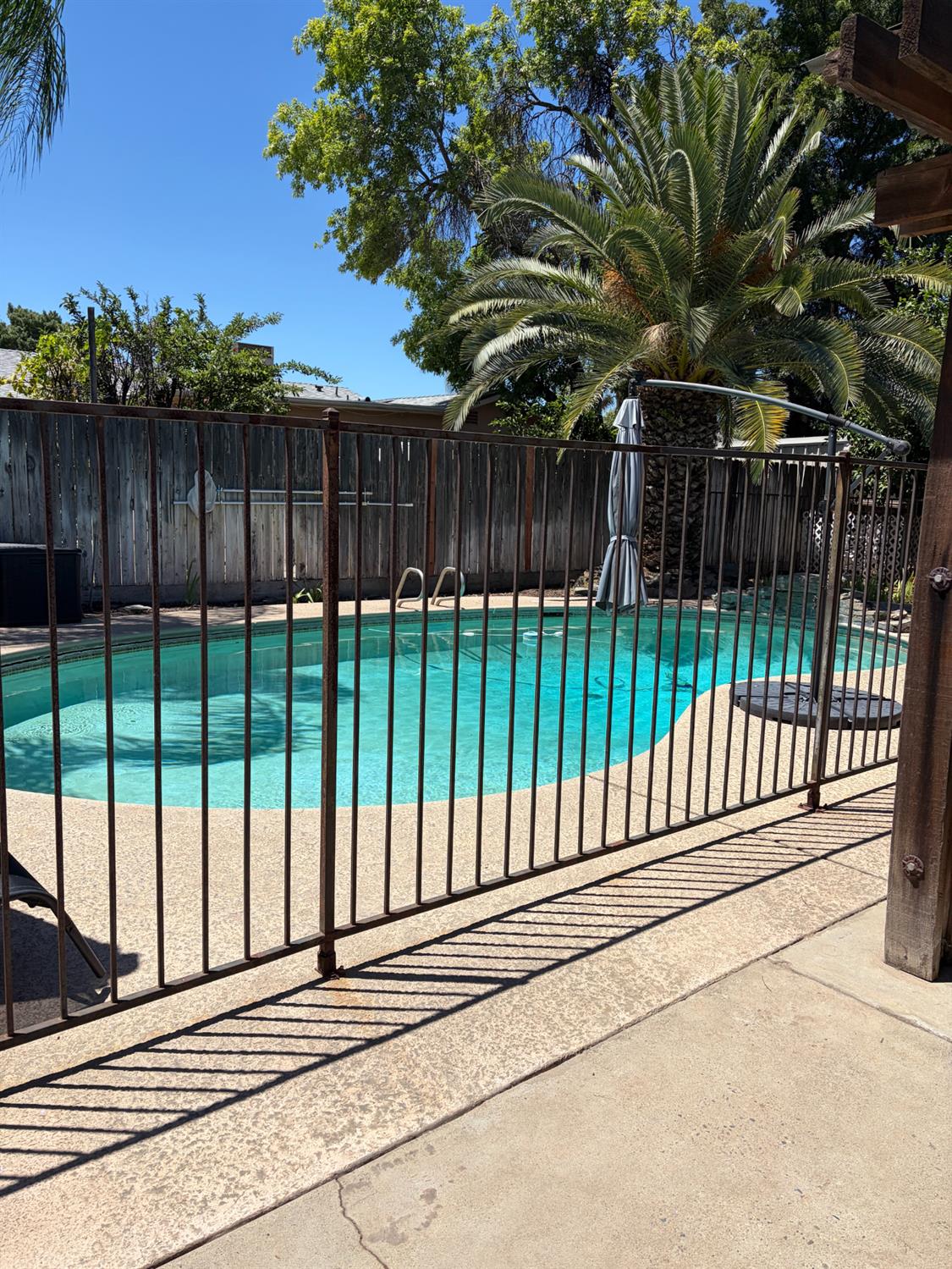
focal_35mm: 26
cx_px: 476
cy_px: 634
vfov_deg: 67.3
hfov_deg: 53.1
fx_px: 953
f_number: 1.6
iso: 50
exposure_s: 1/4329
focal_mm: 5.96
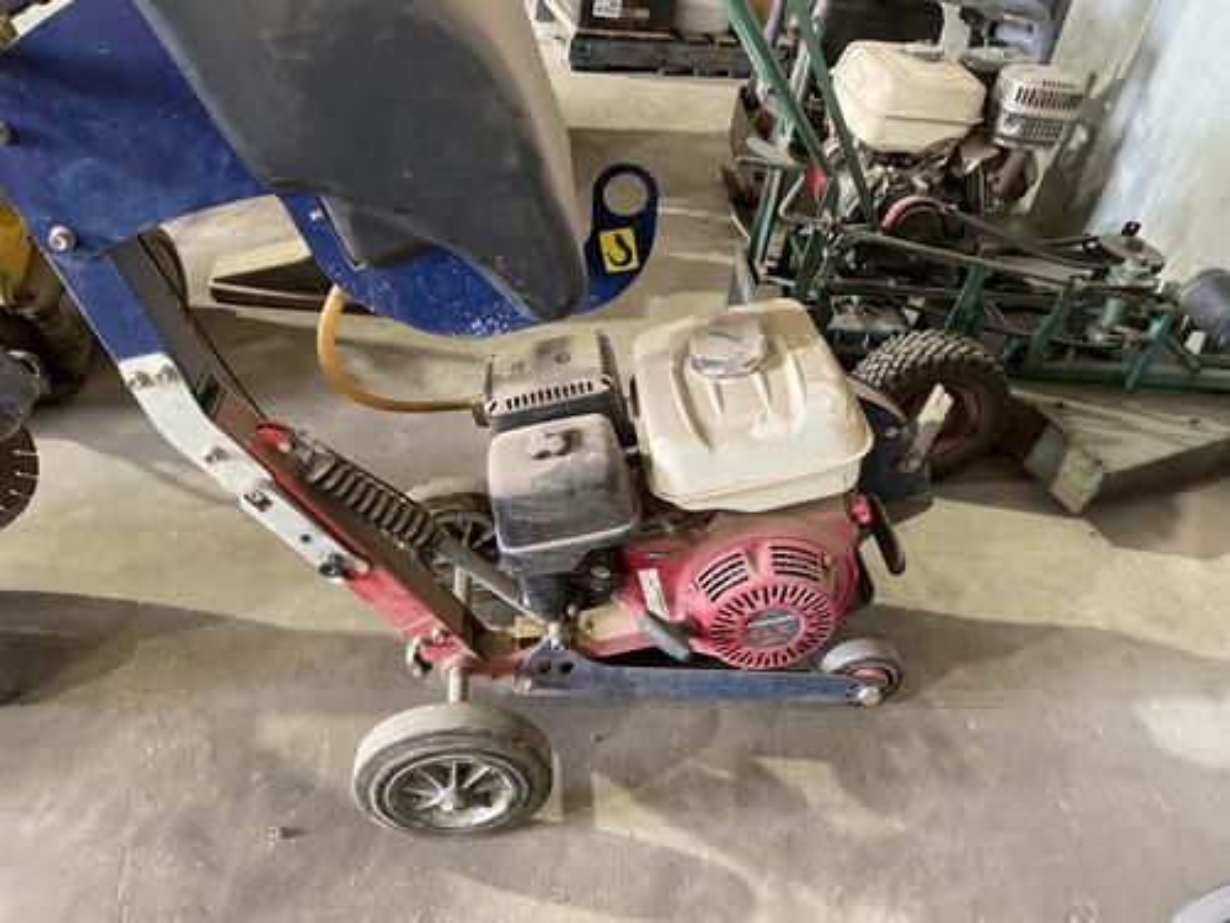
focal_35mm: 26
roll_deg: -4.6
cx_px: 615
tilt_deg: -39.6
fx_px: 924
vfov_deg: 53.1
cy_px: 462
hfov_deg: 67.3
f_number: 1.6
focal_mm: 4.2
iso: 400
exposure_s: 1/33
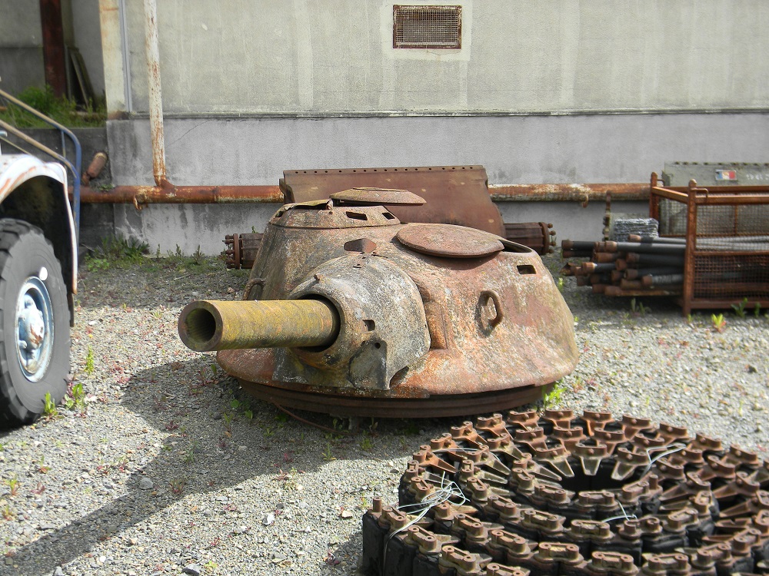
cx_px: 384
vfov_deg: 35.1
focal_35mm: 41
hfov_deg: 45.8
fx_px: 911
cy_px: 288
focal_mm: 7.3
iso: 80
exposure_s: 1/350
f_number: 3.8
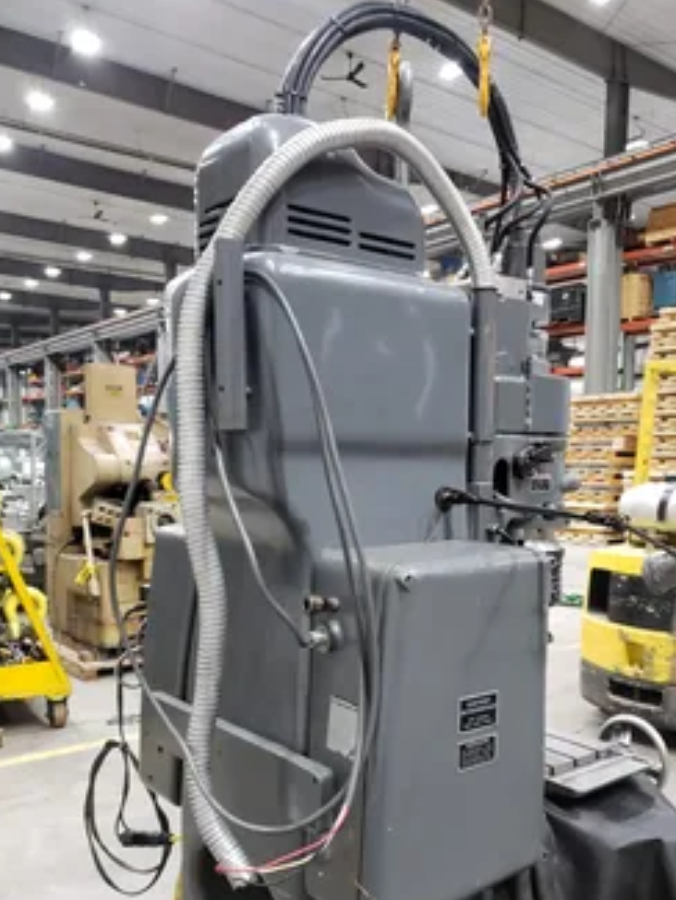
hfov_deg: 44.0
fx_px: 833
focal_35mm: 32
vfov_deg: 56.4
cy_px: 540
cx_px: 393
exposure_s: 1/24
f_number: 1.5
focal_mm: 4.3
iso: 320
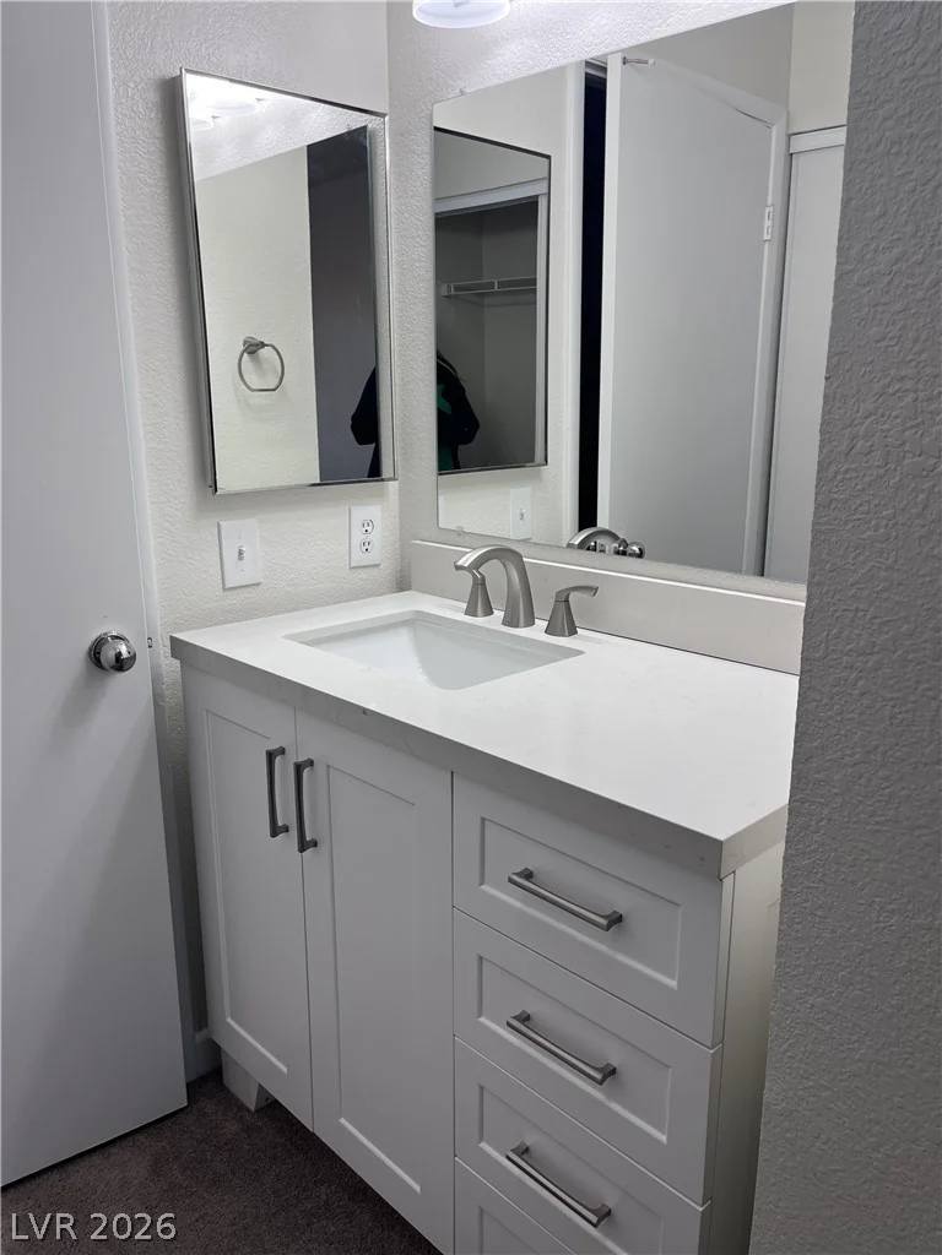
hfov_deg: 53.1
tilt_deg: -13.7
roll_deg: -0.1
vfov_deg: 67.3
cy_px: 628
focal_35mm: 26
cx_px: 471
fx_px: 943
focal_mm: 5.1
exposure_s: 1/120
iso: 40
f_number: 1.6
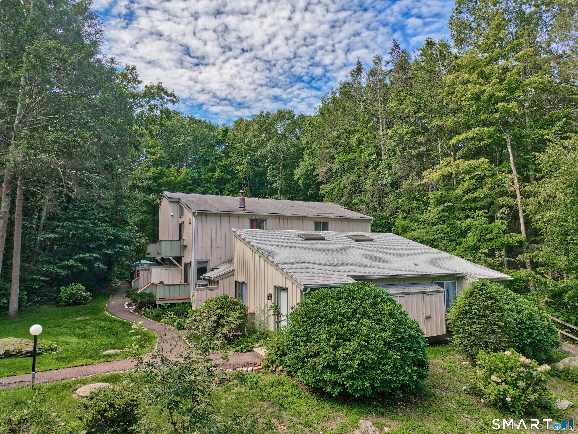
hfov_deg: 71.6
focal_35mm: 24
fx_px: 401
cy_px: 217
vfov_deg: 56.8
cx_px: 289
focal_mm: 8.7
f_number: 1.8
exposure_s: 1/640
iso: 200
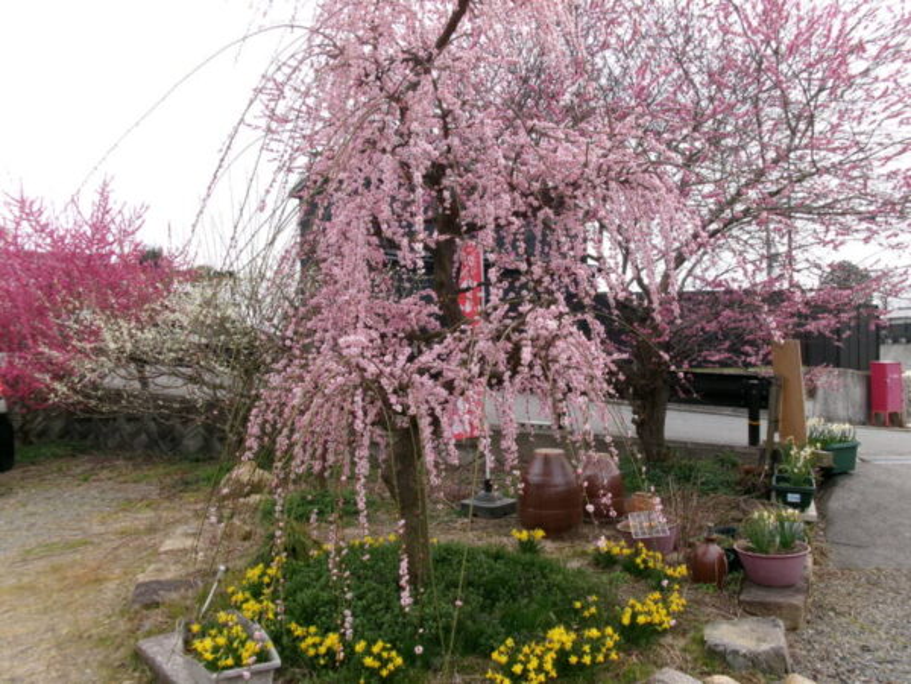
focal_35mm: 28
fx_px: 737
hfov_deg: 63.4
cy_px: 342
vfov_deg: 49.7
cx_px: 456
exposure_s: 1/70
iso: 100
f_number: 10.8
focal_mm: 5.1
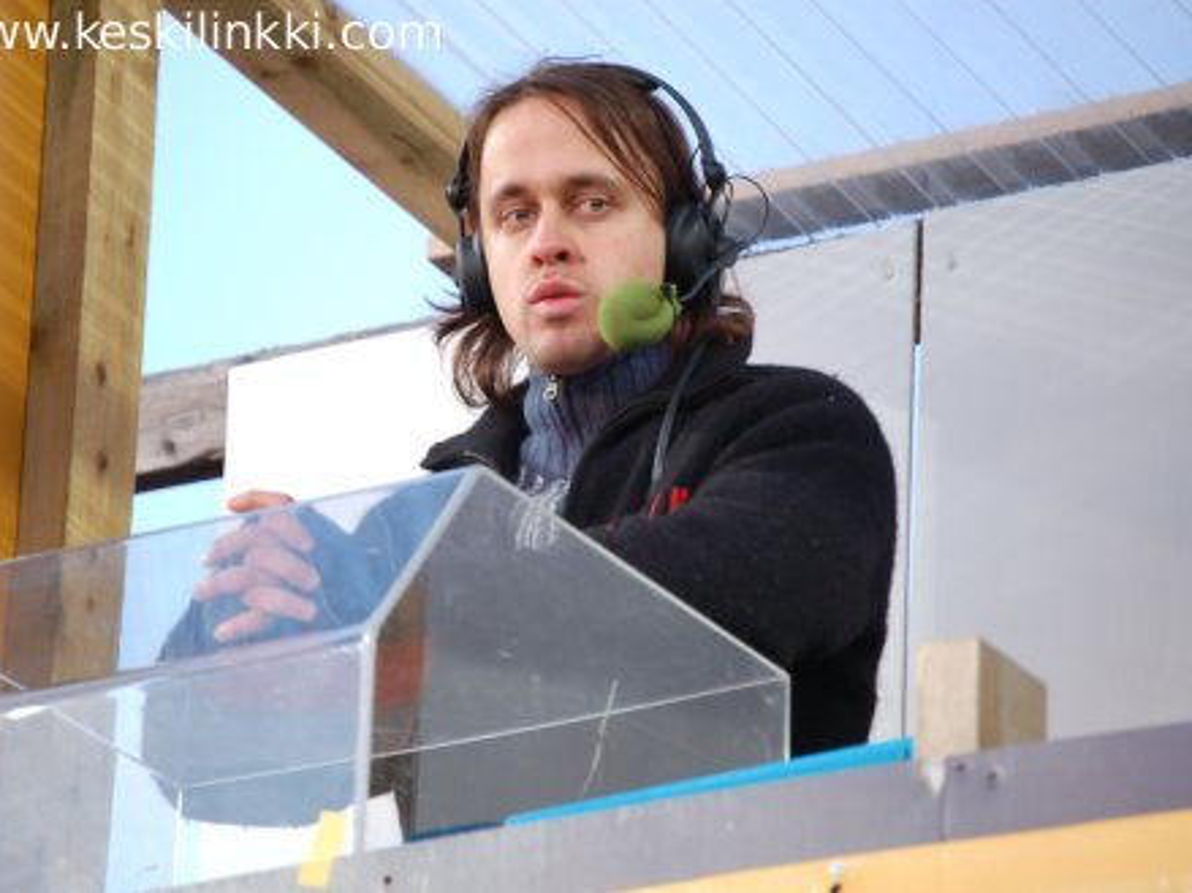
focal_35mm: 328
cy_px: 445
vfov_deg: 4.5
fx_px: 11292
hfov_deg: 6.0
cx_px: 524
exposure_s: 1/40
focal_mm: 200
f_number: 5.6
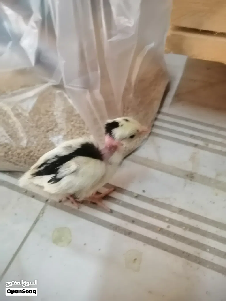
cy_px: 150
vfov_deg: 67.3
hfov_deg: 53.1
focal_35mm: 26
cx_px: 113
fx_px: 226
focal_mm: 3.95
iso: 400
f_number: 1.8
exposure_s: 1/25
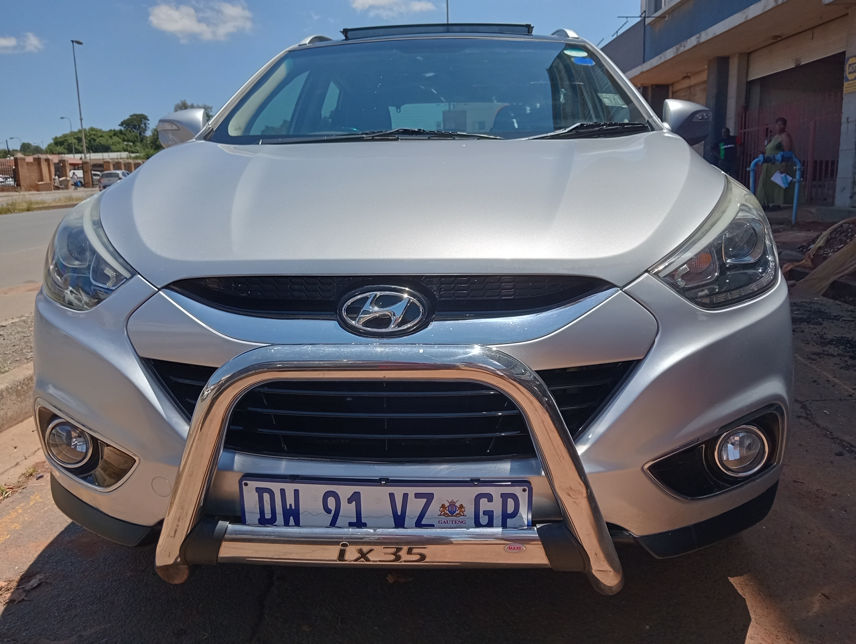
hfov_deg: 63.4
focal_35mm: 28
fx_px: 693
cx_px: 428
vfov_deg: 49.9
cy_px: 322
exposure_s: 1/12821
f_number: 1.8
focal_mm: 3.98
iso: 100
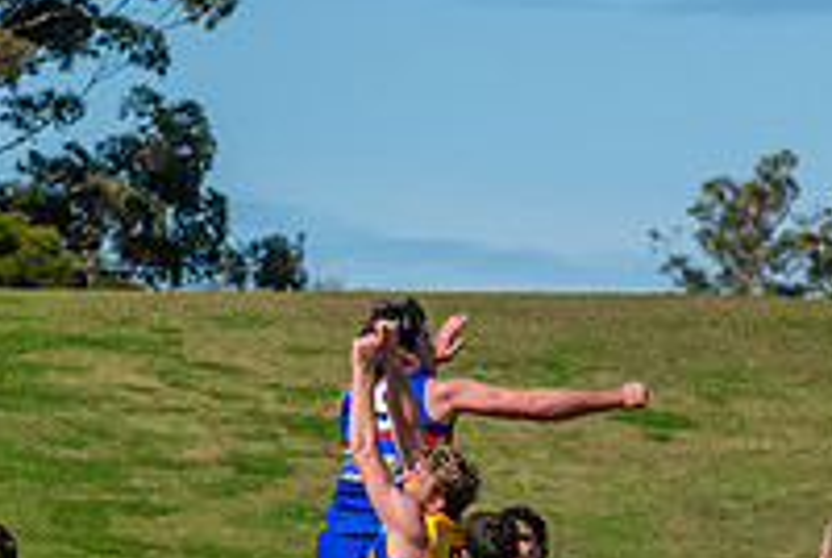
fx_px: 11873
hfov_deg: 4.0
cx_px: 474
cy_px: 687
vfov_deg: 2.7
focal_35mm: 513
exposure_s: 1/1600
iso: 800
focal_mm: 170
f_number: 10
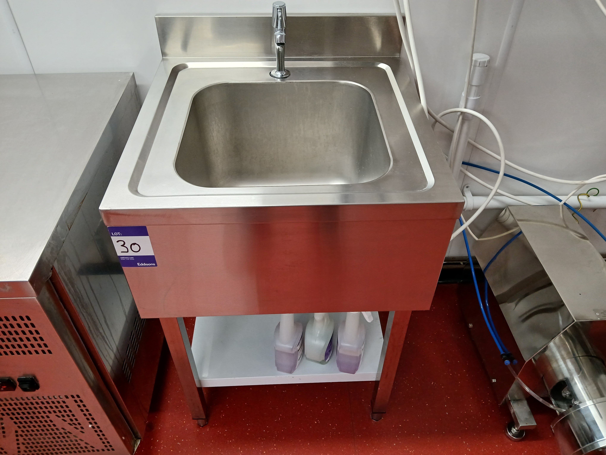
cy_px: 228
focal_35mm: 26
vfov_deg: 53.1
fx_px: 455
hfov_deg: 67.3
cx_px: 303
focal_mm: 3.98
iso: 125
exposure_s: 1/50
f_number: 1.8
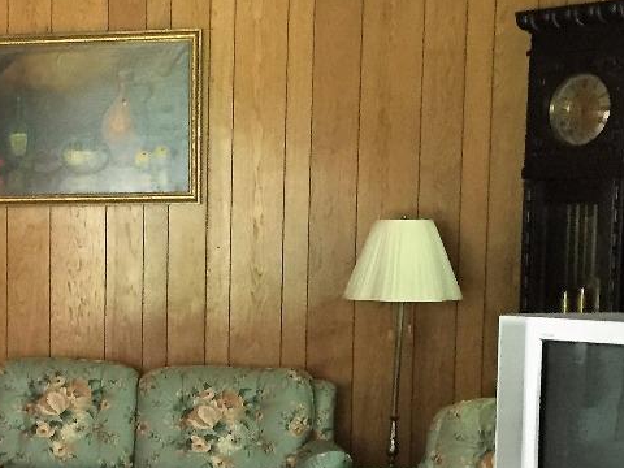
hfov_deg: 21.4
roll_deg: -0.2
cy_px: 384
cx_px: -57
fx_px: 1568
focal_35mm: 87
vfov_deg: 16.8
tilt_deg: -6.7
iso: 250
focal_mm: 4.15
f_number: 2.2
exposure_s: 1/15
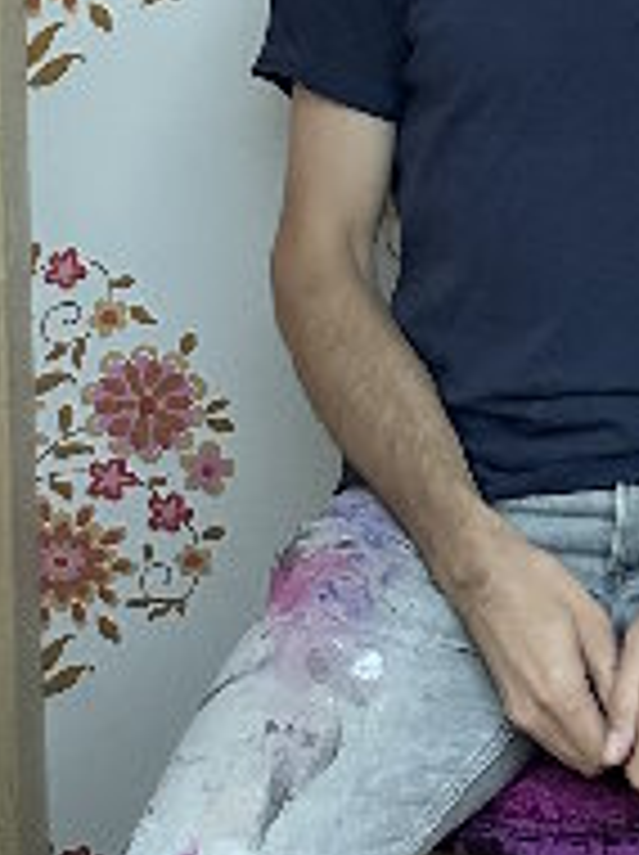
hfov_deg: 14.2
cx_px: 664
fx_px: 2516
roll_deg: -0.2
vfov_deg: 16.8
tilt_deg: -7.8
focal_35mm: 102
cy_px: -572
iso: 1000
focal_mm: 6.86
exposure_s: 1/55
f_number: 1.78
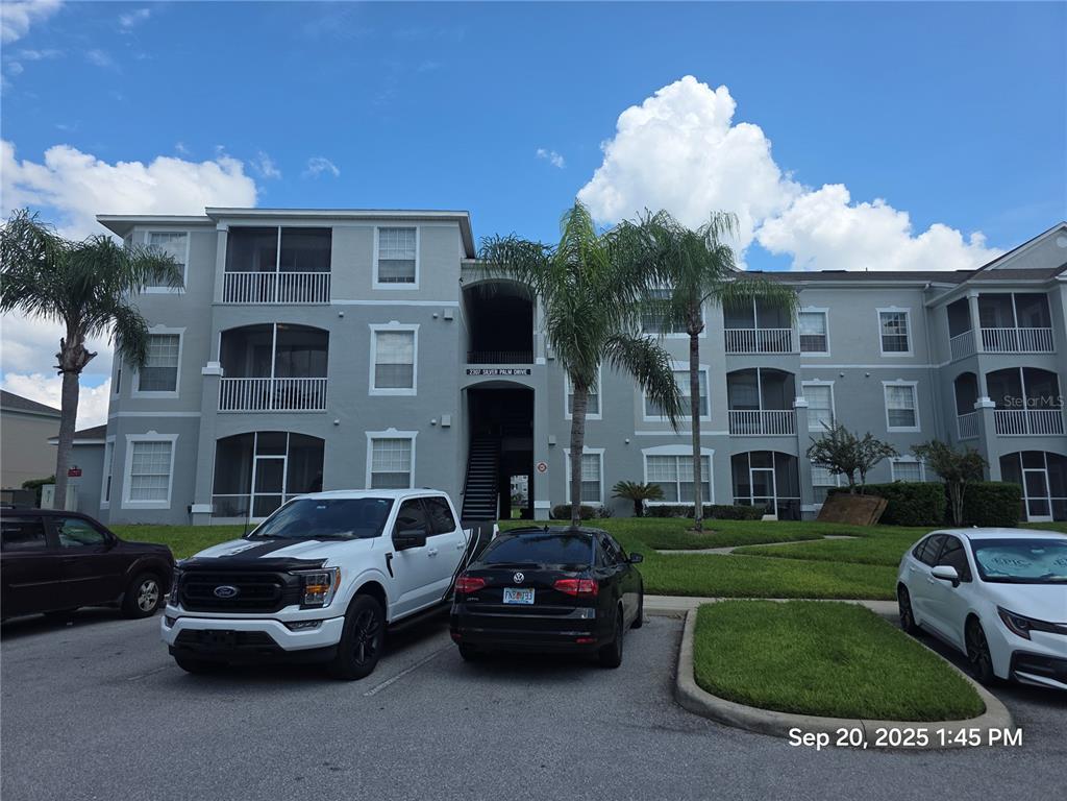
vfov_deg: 58.9
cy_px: 400
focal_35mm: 23
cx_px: 534
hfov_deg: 73.9
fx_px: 709
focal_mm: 6.3
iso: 12
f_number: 1.7
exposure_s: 1/942
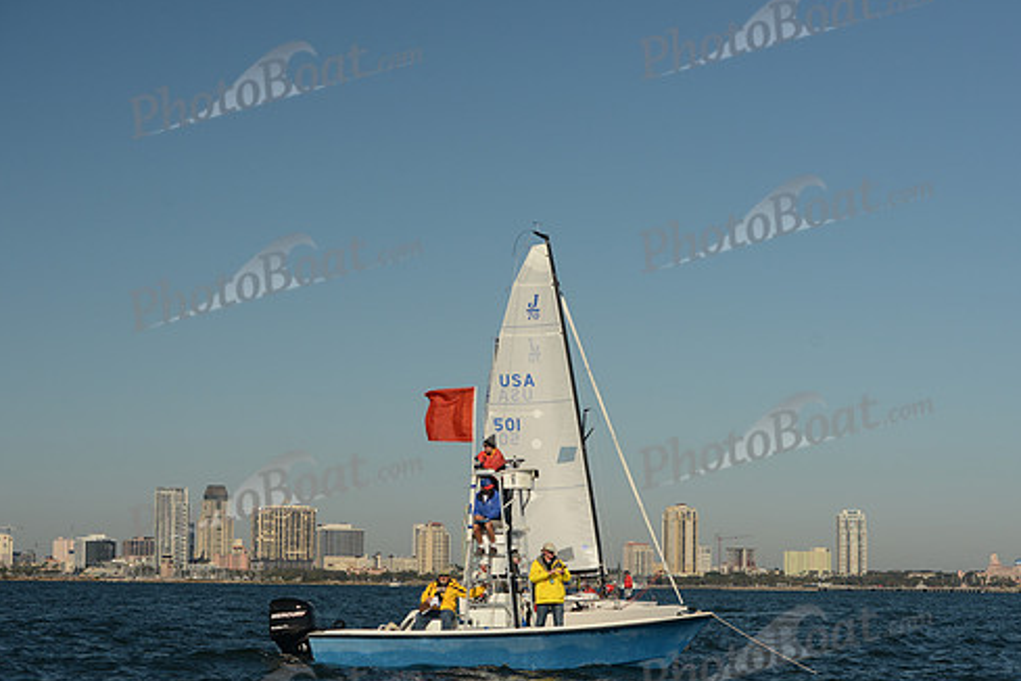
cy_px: 356
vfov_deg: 16.5
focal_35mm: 83
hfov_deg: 24.5
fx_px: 2354
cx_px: 532
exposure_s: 1/1250
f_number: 7.1
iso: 250
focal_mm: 70
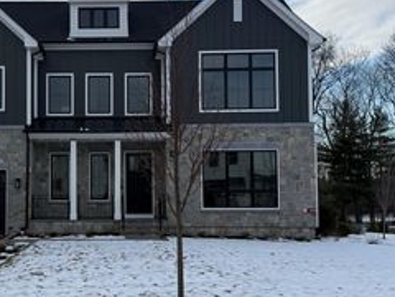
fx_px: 571
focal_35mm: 50
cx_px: 102
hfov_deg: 37.3
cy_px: 171
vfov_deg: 29.1
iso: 100
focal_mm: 6.76
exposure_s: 1/3425
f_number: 1.78
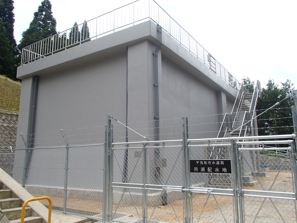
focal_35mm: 29
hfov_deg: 61.7
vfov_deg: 48.2
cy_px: 108
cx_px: 150
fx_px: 249
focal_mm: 5
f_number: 3.9
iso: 100
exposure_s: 1/100
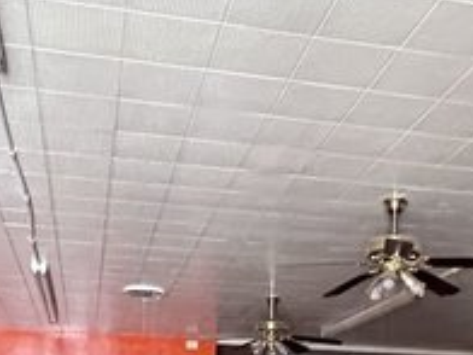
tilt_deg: -2.8
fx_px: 697
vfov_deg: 24.5
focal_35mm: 51
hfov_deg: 37.5
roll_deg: -1.2
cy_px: 473
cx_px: 258
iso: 1000
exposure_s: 1/46
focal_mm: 1.57
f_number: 1.8
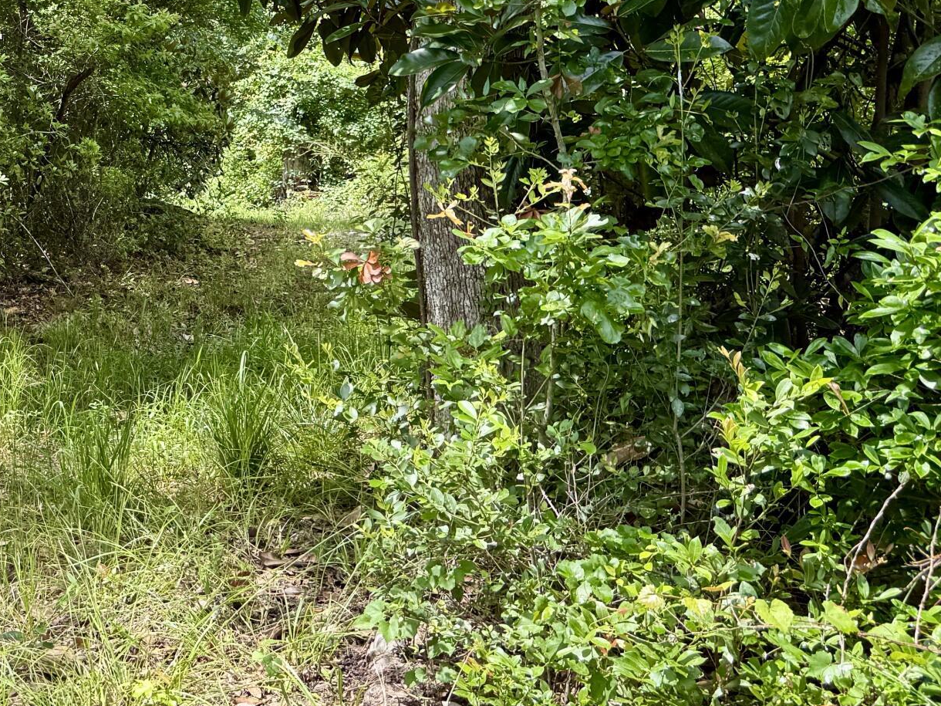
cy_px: 128
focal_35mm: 59
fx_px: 1604
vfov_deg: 24.4
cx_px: -123
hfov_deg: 29.2
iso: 80
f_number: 1.78
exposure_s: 1/780
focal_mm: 6.76
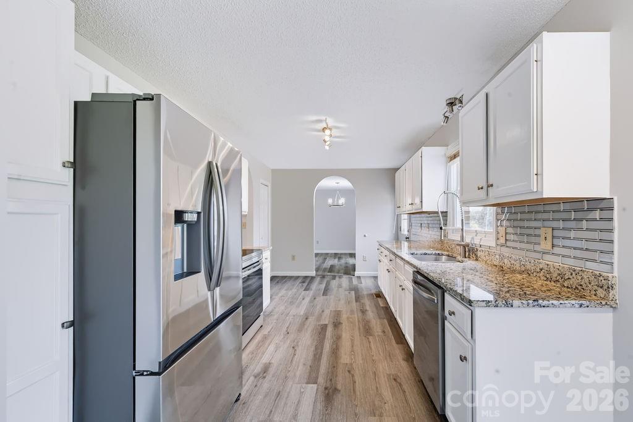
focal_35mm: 14
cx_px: 316
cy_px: 211
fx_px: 246
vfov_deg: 81.2
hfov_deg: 104.2
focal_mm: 14
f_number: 8
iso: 640
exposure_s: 1/10
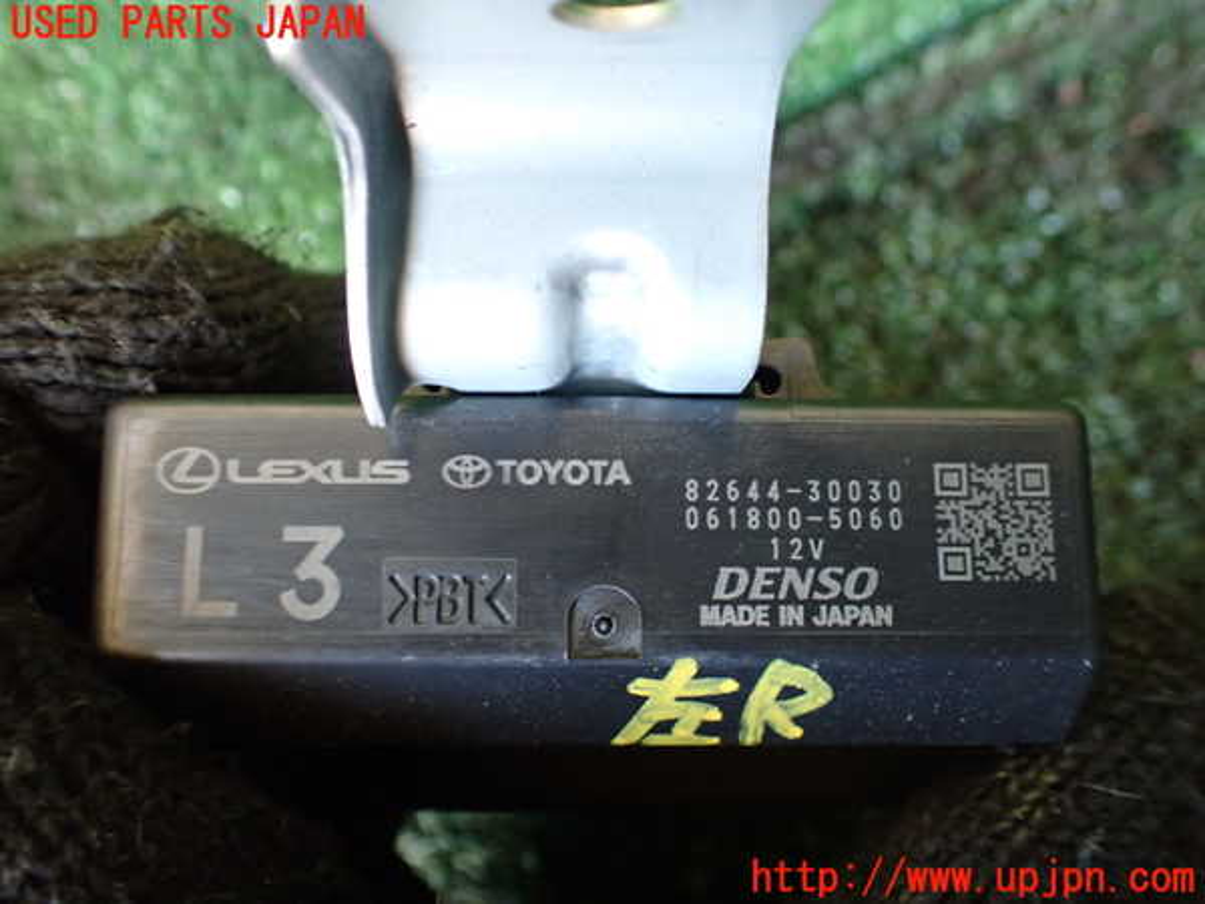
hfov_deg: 60.0
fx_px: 1044
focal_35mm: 30
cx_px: 602
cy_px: 452
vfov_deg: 46.8
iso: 800
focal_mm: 5.4
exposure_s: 1/40
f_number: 2.3
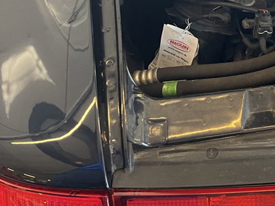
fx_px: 556
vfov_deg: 19.5
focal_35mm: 70
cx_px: 361
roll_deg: -9.3
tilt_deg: -41.6
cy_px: -56
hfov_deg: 24.2
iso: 200
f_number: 1.6
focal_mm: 5.1
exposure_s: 1/50
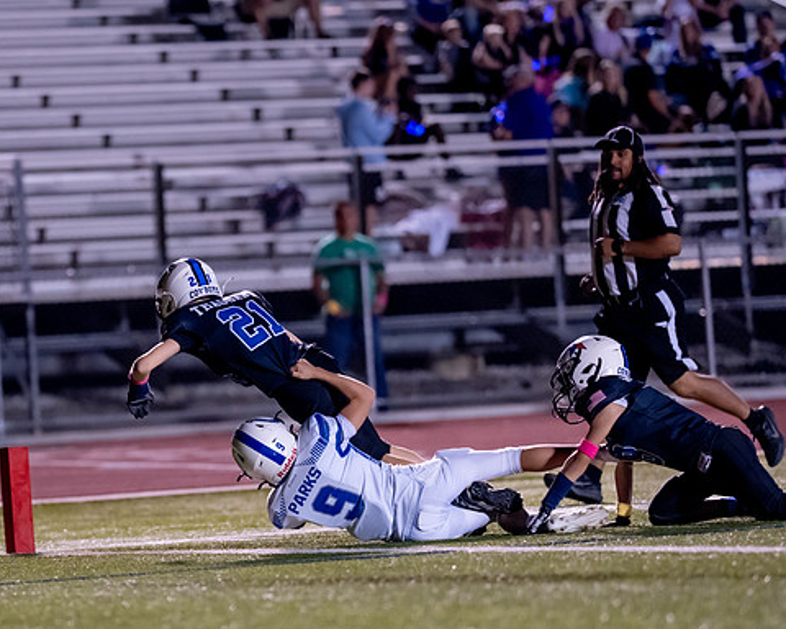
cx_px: 148
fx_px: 5839
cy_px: 352
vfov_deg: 6.2
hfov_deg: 7.7
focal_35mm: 251
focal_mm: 135
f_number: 1.8
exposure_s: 1/1000
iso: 3200
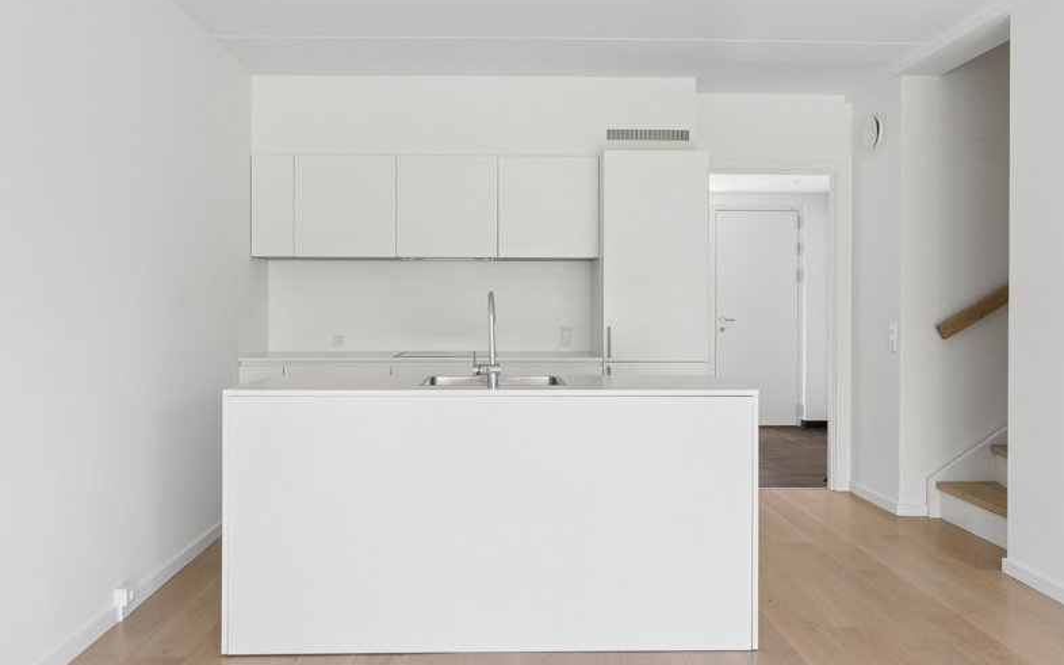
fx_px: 812
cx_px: 531
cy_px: 322
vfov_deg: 44.5
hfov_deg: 66.5
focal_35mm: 28
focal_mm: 18
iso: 500
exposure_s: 1/50
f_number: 8
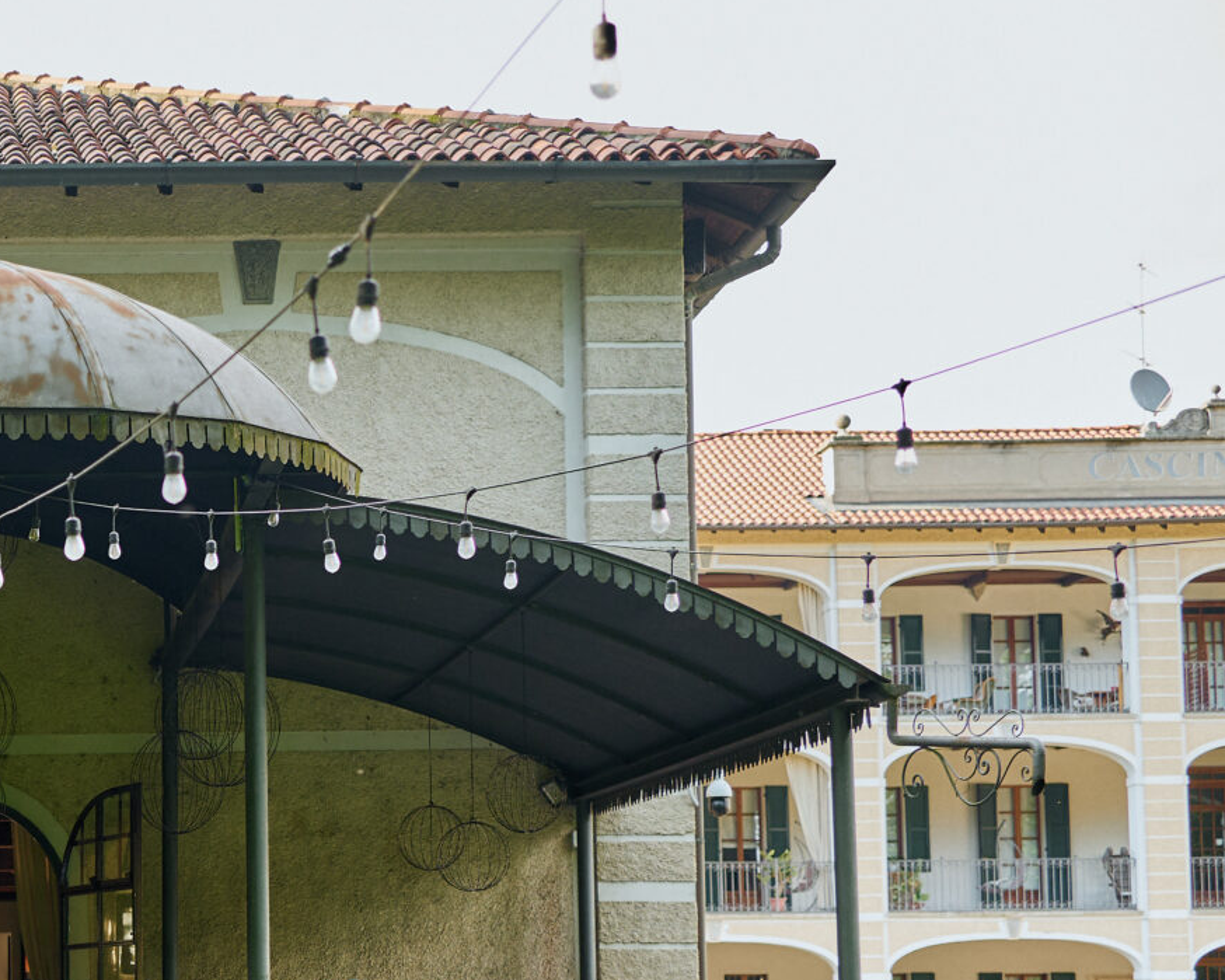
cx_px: -206
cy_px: 791
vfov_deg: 19.7
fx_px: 2791
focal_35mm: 77
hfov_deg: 22.9
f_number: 2.8
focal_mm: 35
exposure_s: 1/250
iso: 200
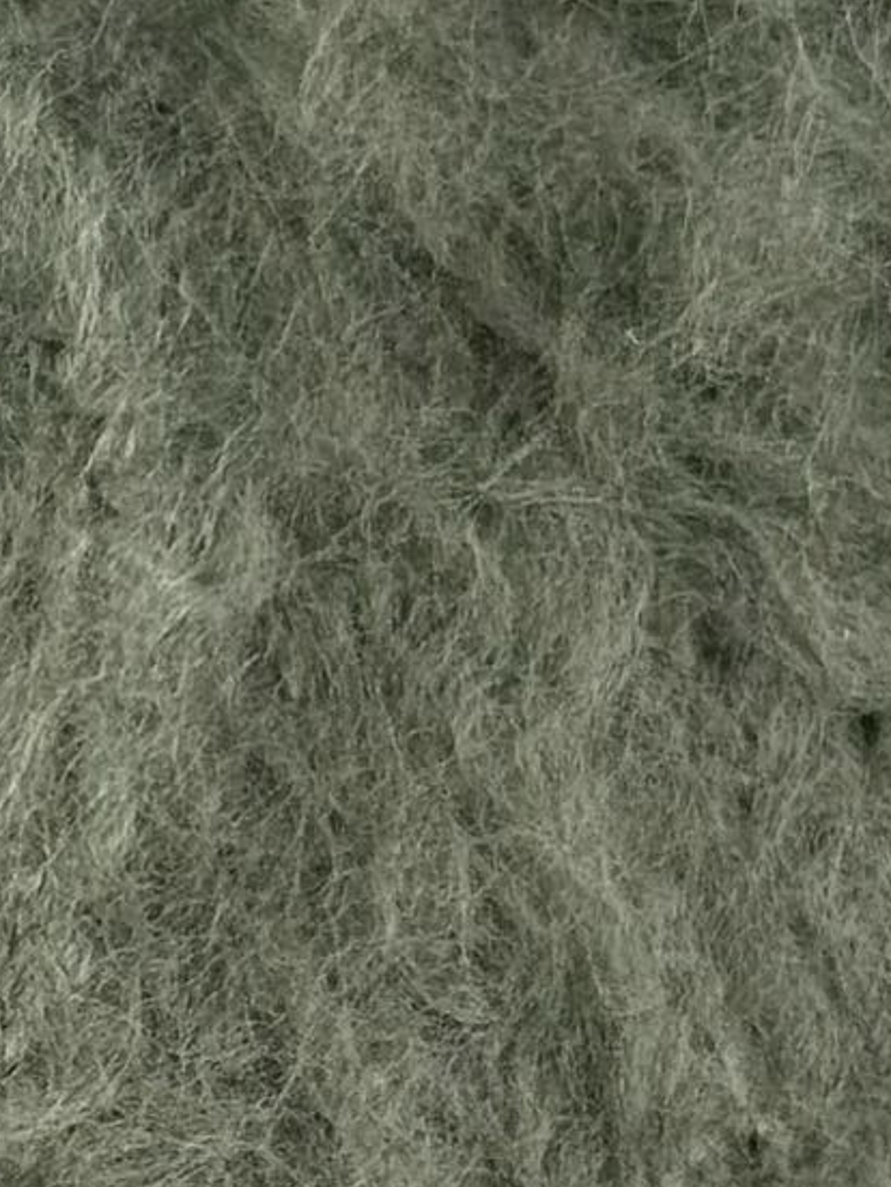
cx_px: -616
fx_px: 3054
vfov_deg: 20.5
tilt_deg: -56.6
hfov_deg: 14.9
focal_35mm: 89
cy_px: 1439
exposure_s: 1/517
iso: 64
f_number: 1.78
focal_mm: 6.76
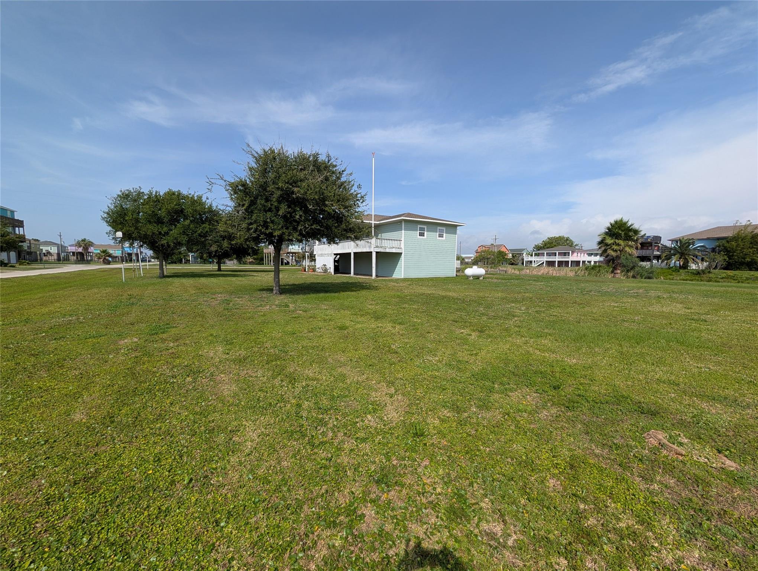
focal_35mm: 12
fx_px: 263
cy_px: 286
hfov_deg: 110.5
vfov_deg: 94.6
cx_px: 379
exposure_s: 1/3436
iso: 55
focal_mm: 2.02
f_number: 1.7
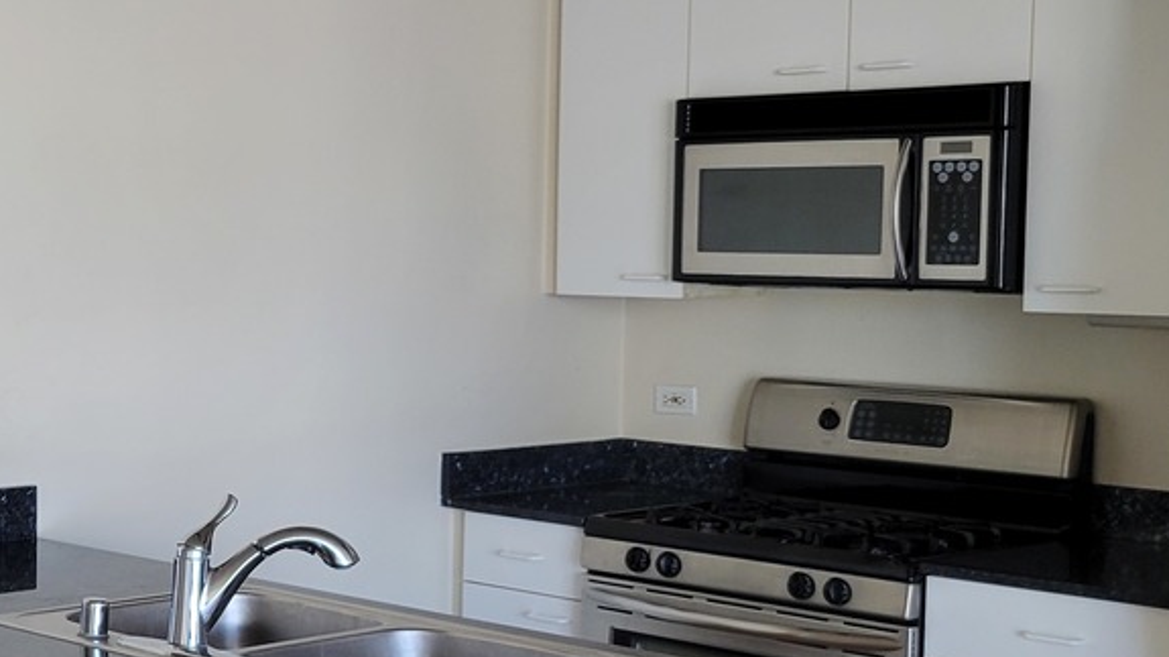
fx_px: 2200
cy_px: 362
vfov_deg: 17.0
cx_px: 45
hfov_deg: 28.2
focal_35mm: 71
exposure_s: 1/120
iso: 125
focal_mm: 5.4
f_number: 1.8
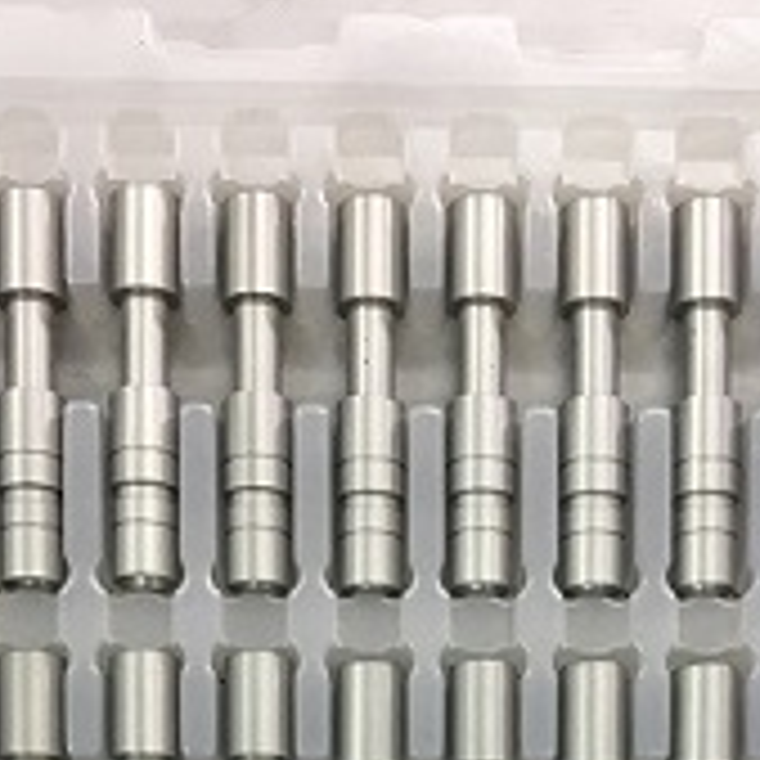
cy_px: 1088
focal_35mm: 76
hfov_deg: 22.8
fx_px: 1888
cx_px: 420
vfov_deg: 20.1
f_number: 2.2
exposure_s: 1/33
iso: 64
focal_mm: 4.15
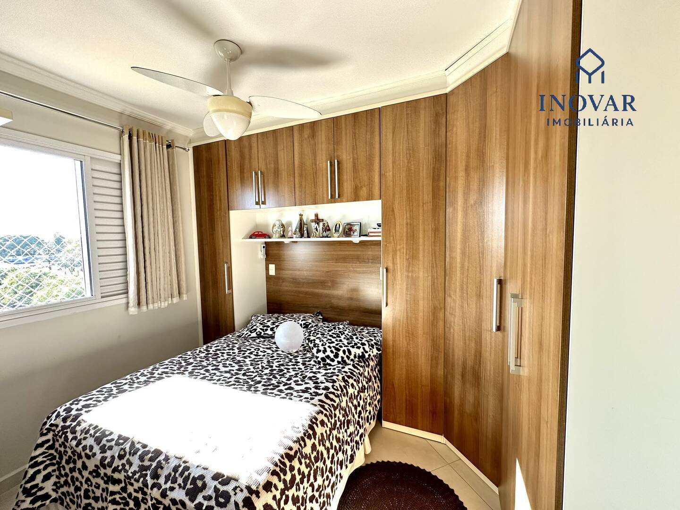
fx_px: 275
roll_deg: +0.8
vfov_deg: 85.7
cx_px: 340
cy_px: 255
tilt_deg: -4.5
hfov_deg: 102.1
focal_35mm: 14
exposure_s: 1/99
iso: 160
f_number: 2.2
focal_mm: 2.22
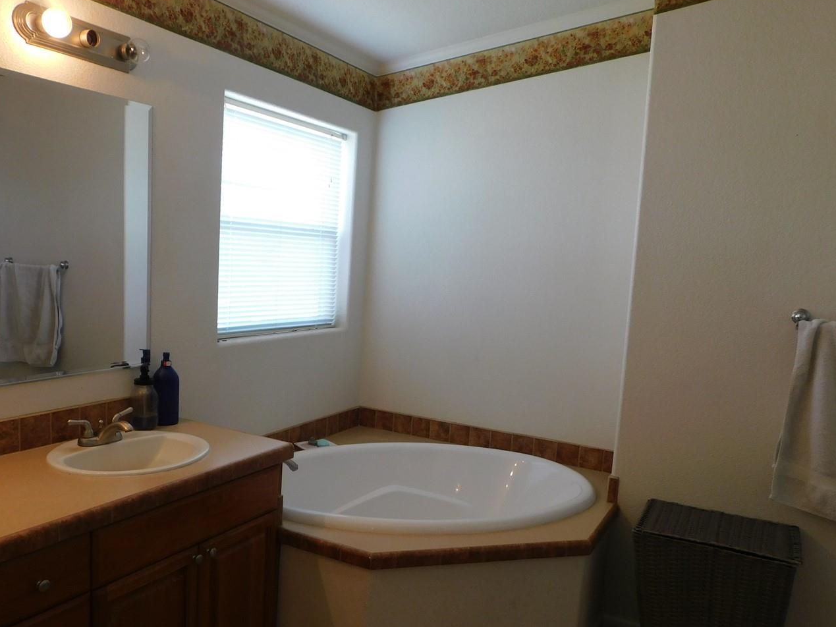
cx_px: 346
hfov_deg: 61.3
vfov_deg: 48.2
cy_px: 343
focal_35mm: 29
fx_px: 700
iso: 125
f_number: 3
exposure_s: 1/30
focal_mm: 4
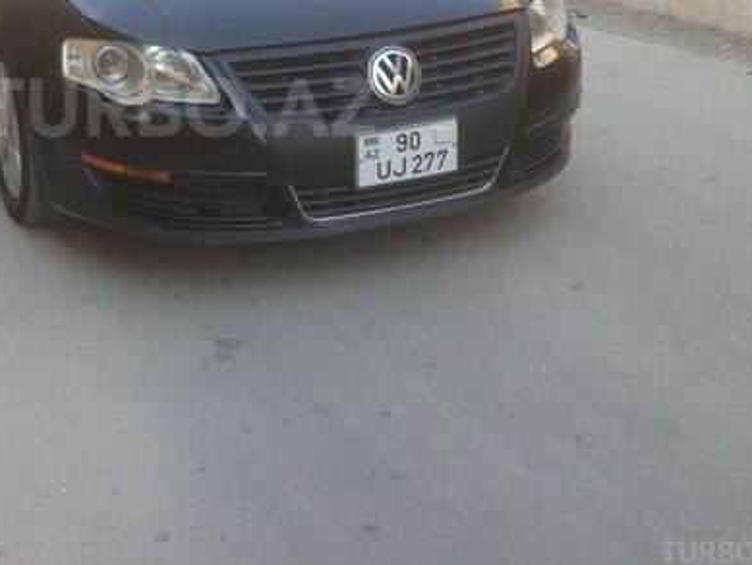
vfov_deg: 25.6
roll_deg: -0.9
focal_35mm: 56
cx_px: 178
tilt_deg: -14.8
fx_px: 1217
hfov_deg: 33.6
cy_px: 107
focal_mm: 4.12
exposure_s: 1/175
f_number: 2.4
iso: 50
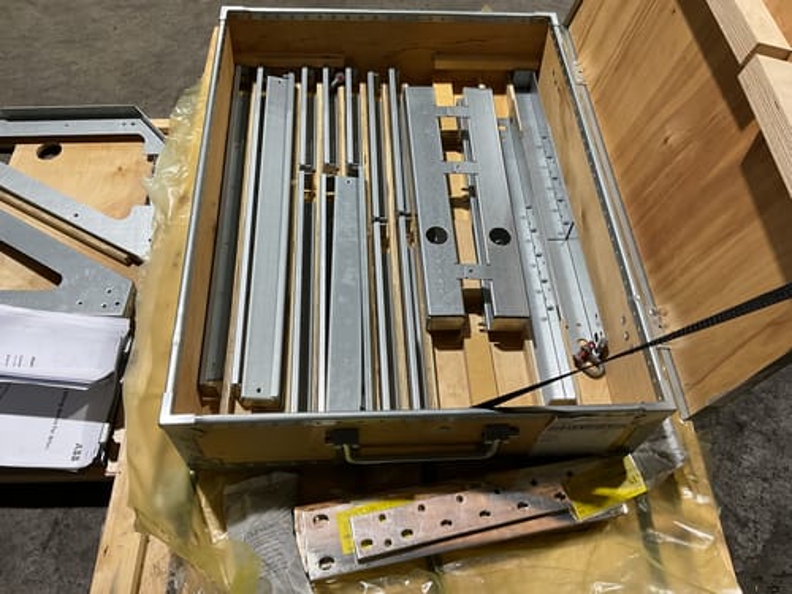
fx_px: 664
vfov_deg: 48.2
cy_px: 297
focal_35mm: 29
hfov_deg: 61.7
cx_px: 396
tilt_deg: -56.8
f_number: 1.8
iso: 40
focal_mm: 3
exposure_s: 1/50
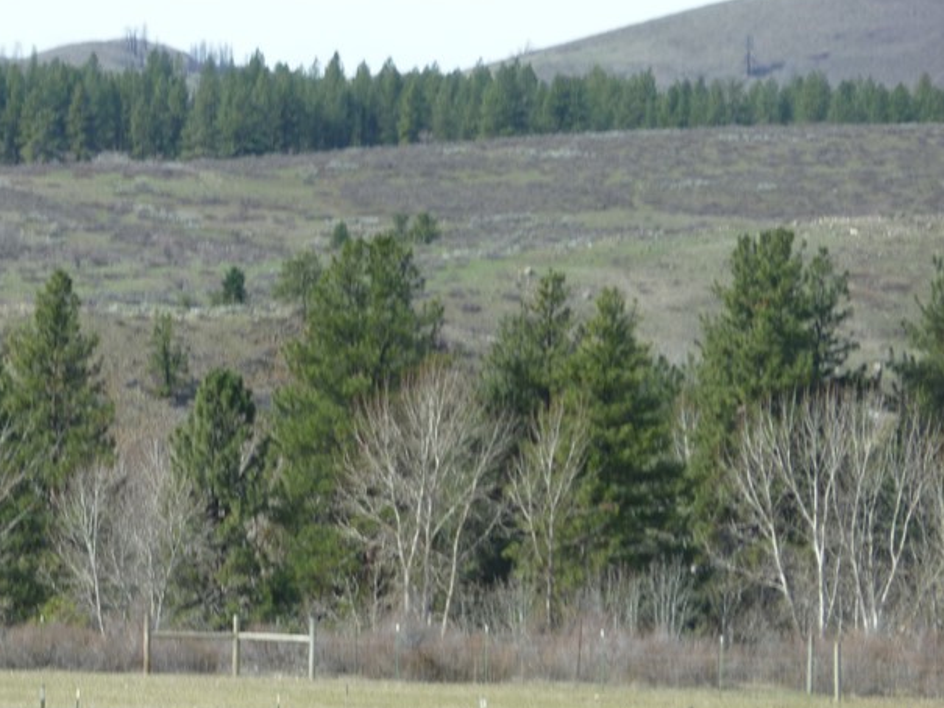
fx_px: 7665
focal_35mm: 281
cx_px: 170
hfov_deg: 7.0
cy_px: 529
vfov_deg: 5.3
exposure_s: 1/160
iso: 80
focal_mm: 29.9
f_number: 5.8
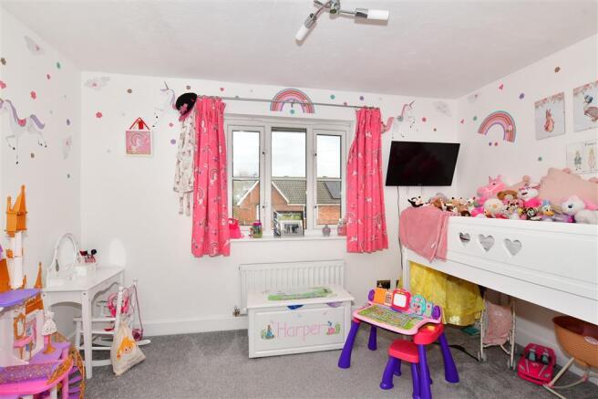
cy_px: 200
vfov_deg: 77.3
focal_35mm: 15
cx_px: 299
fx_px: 249
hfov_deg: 100.4
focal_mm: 10
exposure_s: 1/250
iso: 320
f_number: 8
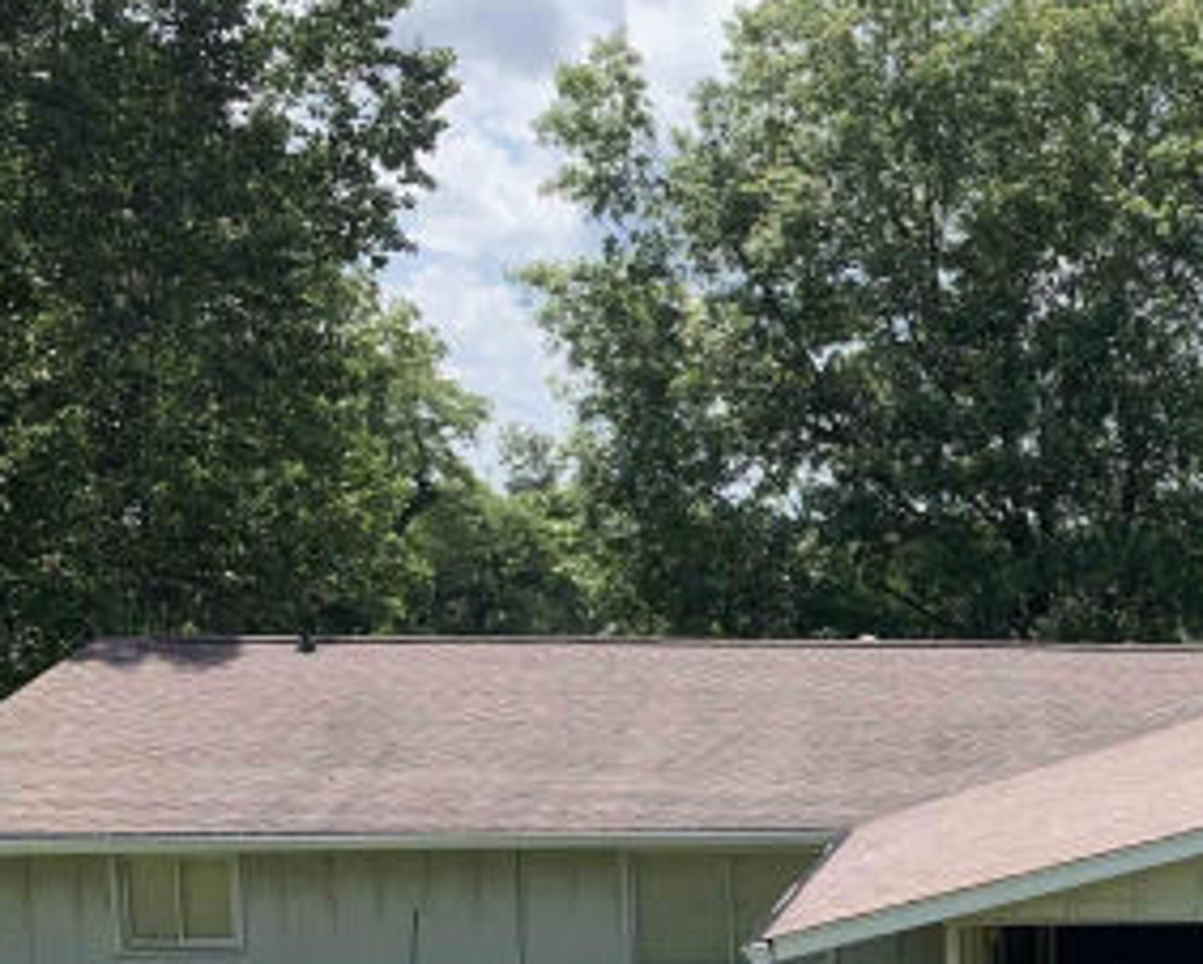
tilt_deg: -7.7
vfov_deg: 24.4
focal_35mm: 60
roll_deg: -3.2
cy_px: 943
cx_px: 1410
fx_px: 2138
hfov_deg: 27.9
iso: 25
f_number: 1.8
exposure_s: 1/1585
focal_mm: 4.25
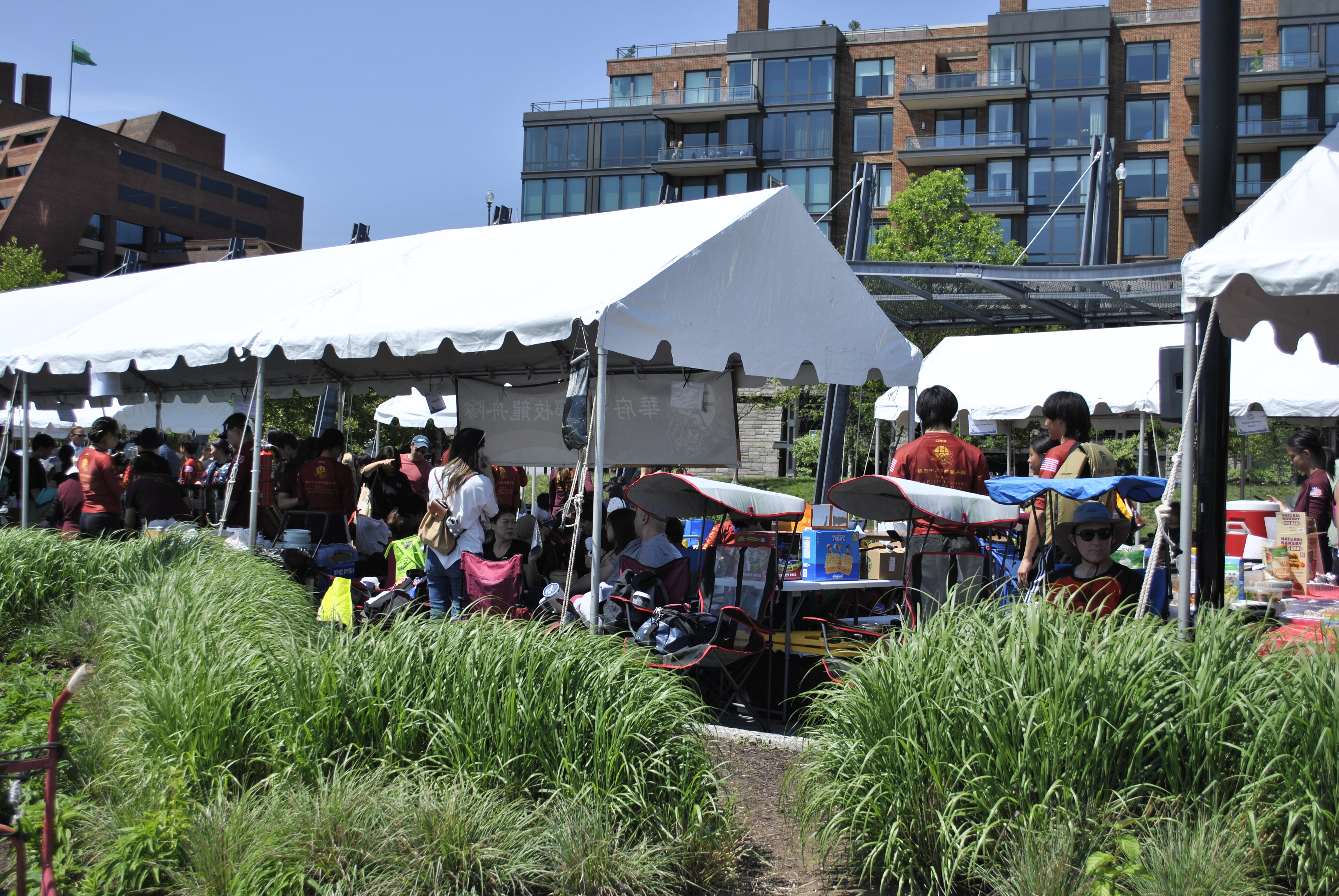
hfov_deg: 46.3
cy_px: 448
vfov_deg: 32.0
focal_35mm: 42
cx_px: 670
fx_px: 1564
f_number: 5
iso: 100
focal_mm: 28
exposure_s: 1/1000
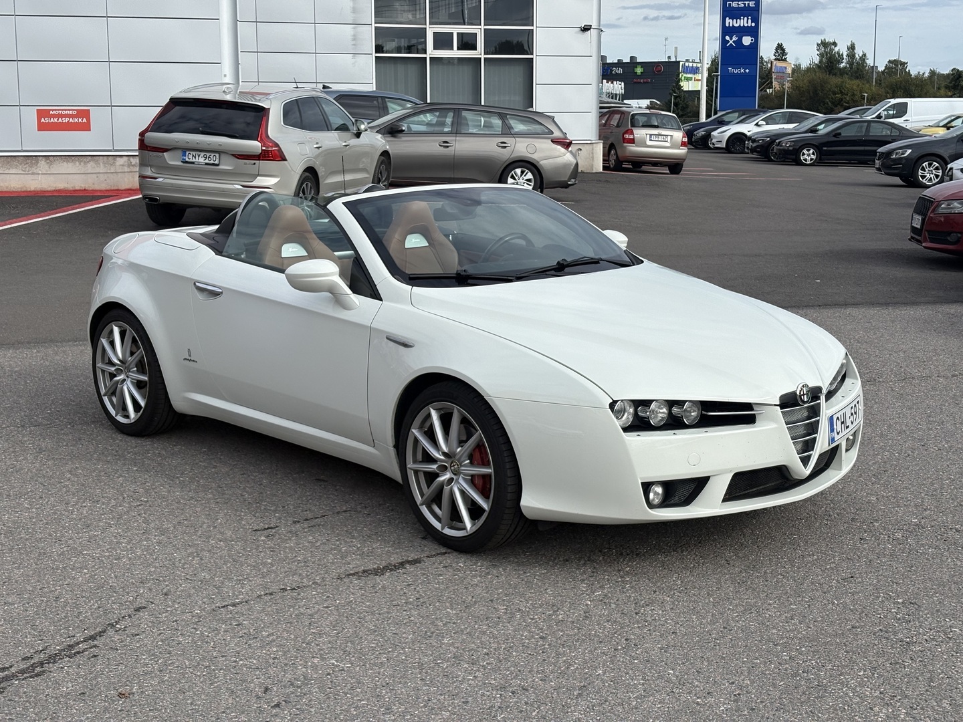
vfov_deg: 28.0
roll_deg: +0.4
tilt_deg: -8.8
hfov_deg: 36.8
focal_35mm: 52
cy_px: 361
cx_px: 482
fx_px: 1447
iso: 32
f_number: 1.6
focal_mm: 5.96
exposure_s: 1/4329
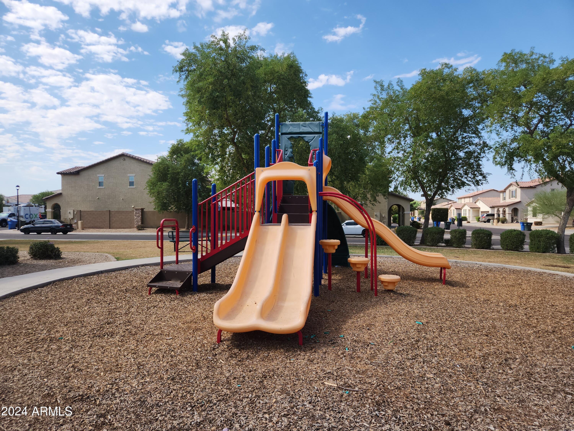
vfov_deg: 58.9
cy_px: 216
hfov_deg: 73.9
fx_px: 381
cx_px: 287
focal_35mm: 23
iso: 20
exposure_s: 1/1380
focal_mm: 5.4
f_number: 1.8
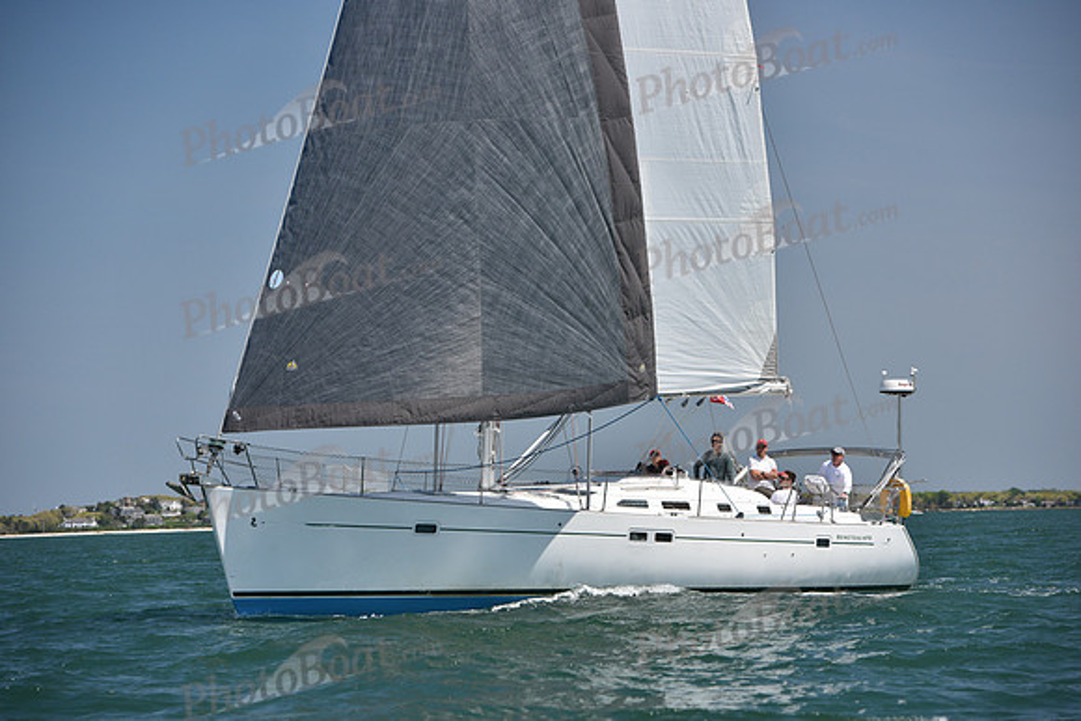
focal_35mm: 150
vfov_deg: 9.2
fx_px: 4505
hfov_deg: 13.7
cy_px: 360
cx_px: 540
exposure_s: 1/800
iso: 320
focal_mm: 150
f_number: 6.3
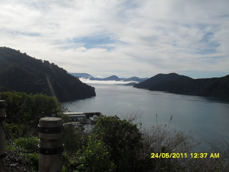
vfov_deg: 40.7
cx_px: 114
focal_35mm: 35
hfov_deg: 52.6
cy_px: 86
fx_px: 232
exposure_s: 1/500
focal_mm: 6.3
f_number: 8.4
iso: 100
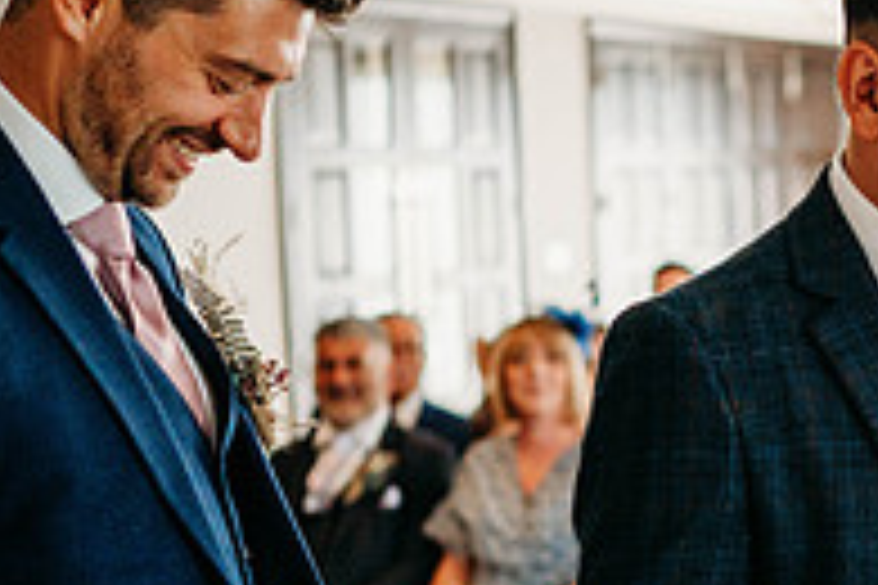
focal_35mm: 104
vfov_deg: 13.1
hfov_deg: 18.9
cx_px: 941
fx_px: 2536
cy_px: 513
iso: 400
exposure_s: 1/1000
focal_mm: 35
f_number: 1.8
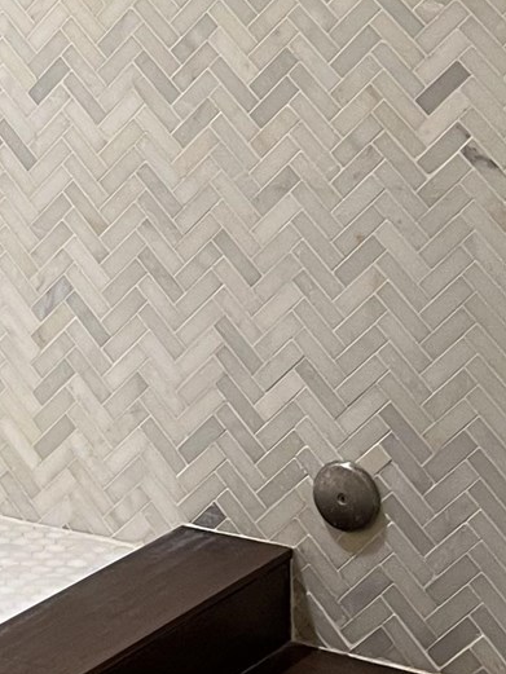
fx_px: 2240
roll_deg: +0.1
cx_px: -197
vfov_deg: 15.8
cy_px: -326
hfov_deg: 12.4
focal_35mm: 115
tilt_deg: +2.7
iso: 80
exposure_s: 1/60
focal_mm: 5.7
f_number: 1.5
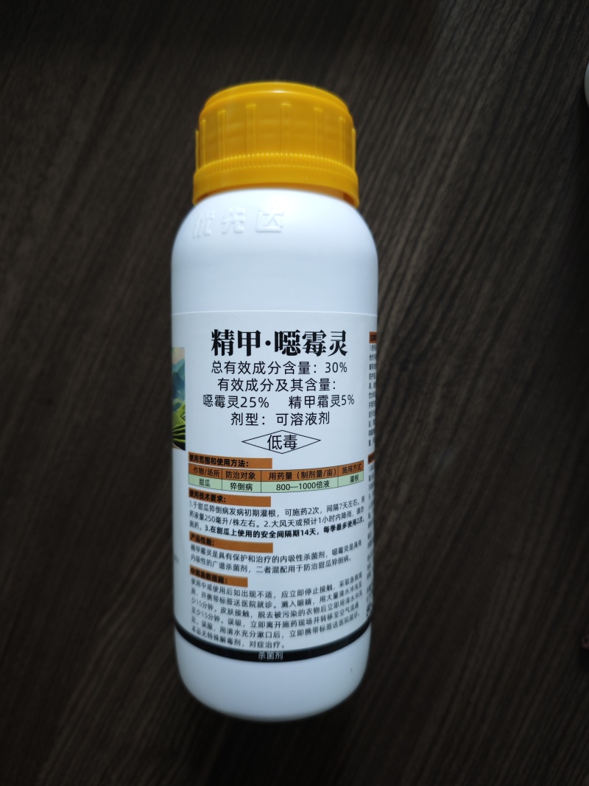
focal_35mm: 23
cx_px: 294
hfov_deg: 58.9
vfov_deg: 73.9
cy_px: 393
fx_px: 522
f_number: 1.6
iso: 640
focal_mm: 6.55
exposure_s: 1/50
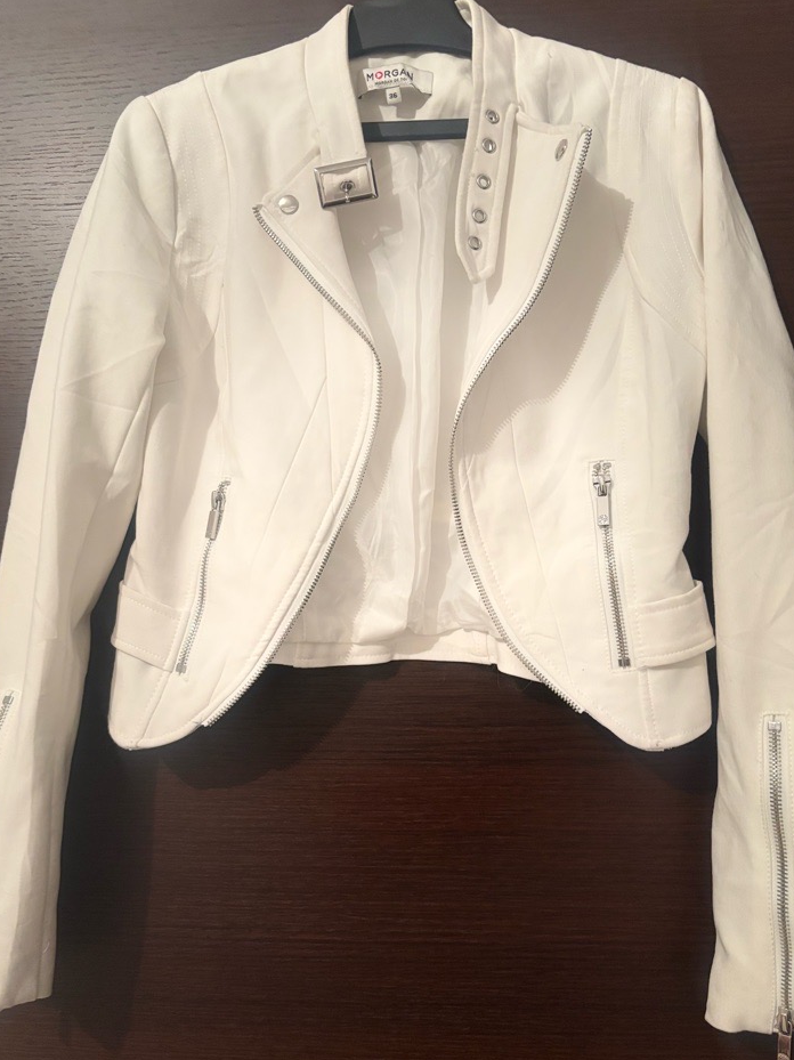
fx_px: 857
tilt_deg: +2.7
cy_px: 566
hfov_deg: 49.7
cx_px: 416
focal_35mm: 28
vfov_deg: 63.4
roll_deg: -0.2
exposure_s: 1/50
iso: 320
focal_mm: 5.96
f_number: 1.6
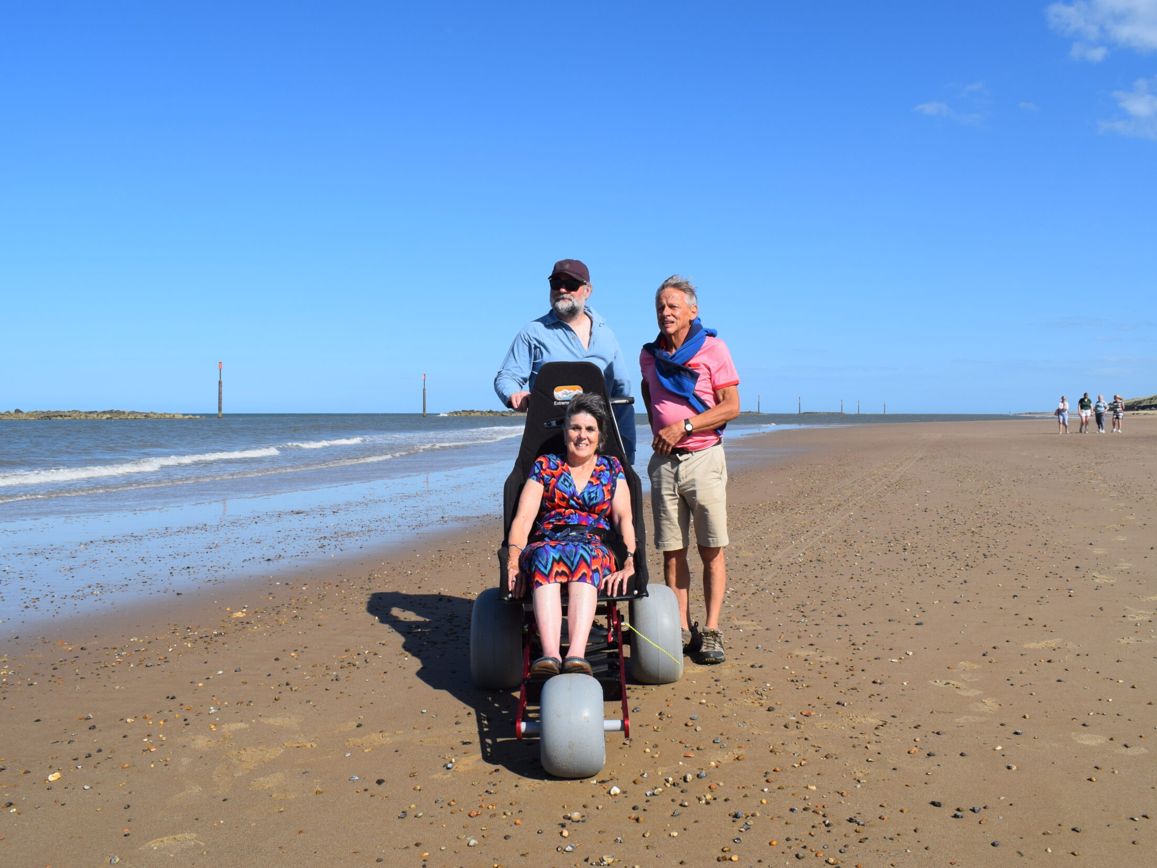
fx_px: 1003
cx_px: 578
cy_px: 436
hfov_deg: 60.0
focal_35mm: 30
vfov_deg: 46.8
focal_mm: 18
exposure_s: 1/400
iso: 200
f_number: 10
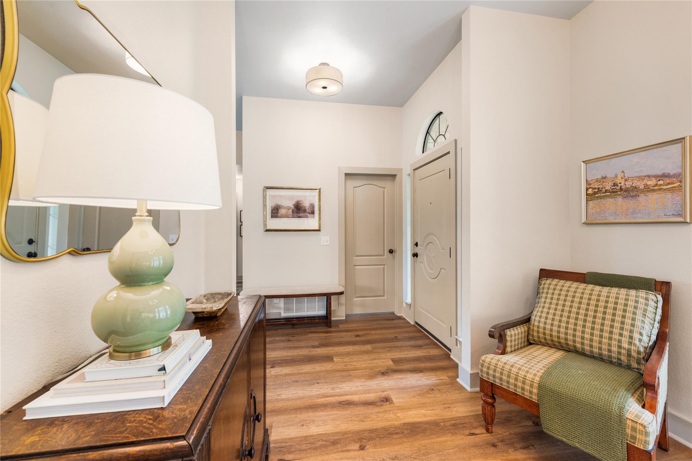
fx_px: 288
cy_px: 230
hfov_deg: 100.4
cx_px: 346
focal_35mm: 15
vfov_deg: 77.3
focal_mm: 15
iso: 400
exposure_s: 1
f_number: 8
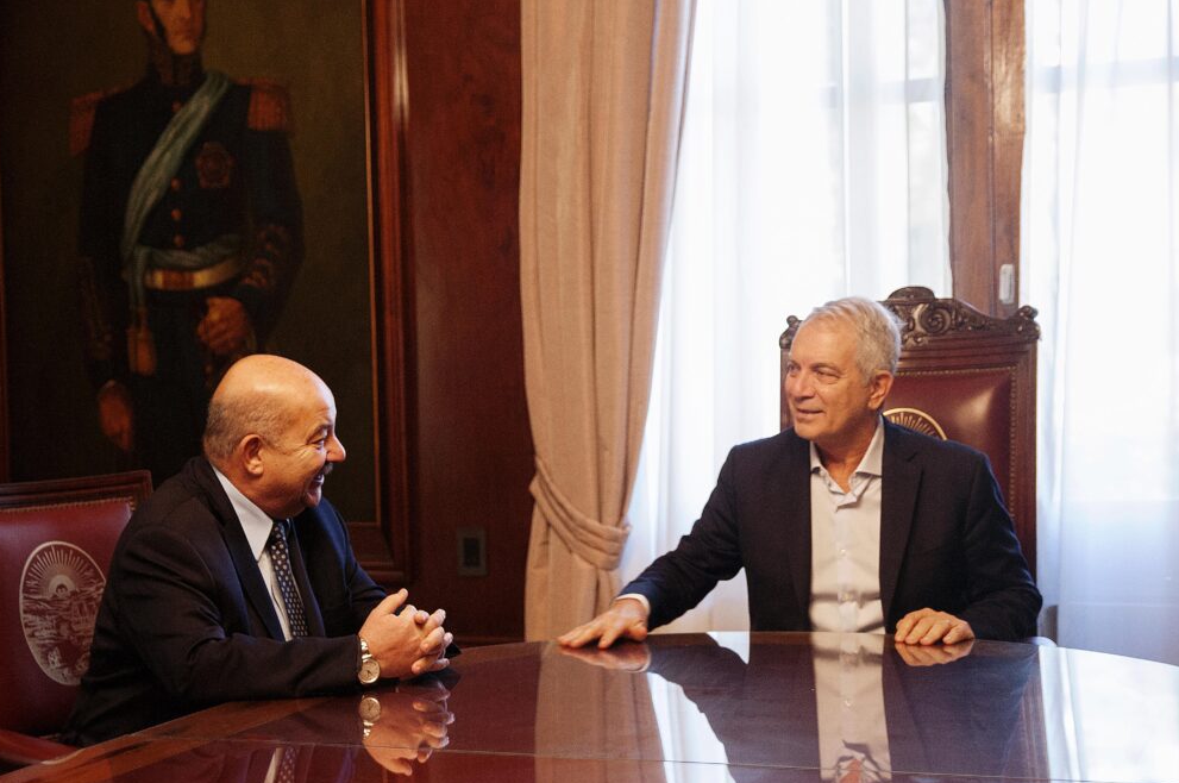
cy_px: 383
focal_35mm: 62
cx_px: 571
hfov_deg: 32.4
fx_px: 2028
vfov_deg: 21.8
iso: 1250
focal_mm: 40
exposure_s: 1/125
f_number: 2.8
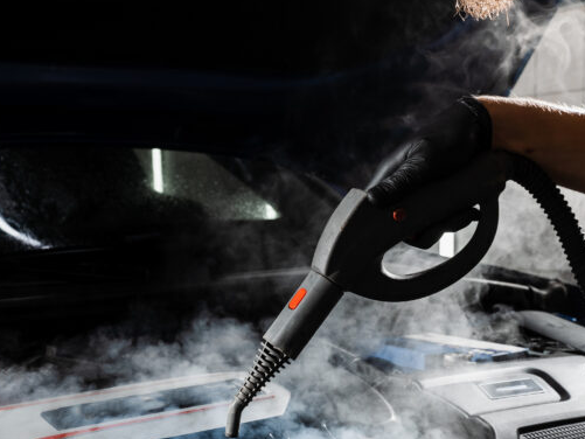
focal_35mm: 55
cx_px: 244
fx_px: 930
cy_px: 336
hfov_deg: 34.8
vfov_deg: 26.2
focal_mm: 28
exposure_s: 1/125
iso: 400
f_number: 6.3
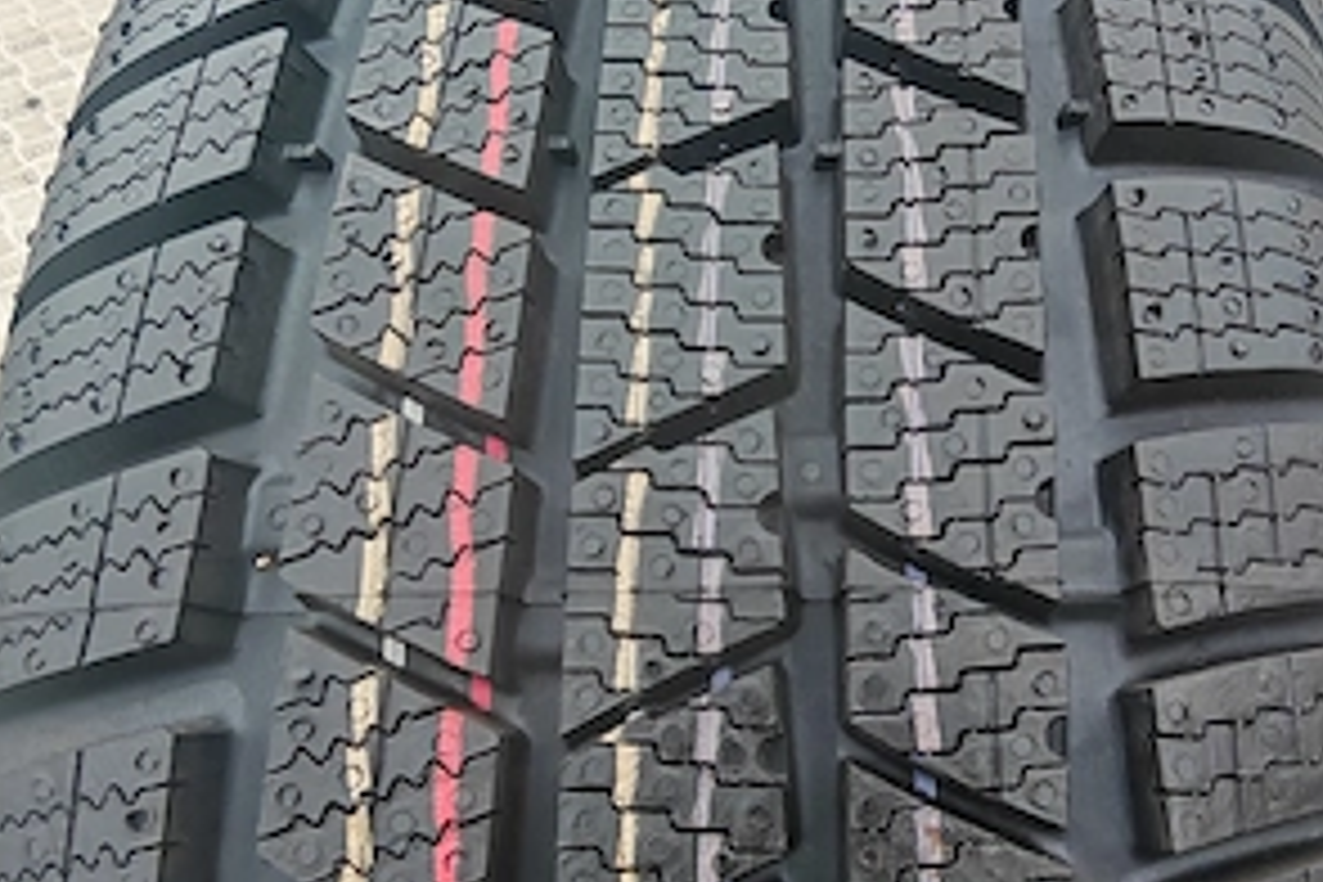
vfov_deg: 38.9
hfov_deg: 55.8
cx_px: 652
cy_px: 454
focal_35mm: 34
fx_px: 1249
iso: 64
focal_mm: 1.82
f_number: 2
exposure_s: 1/100
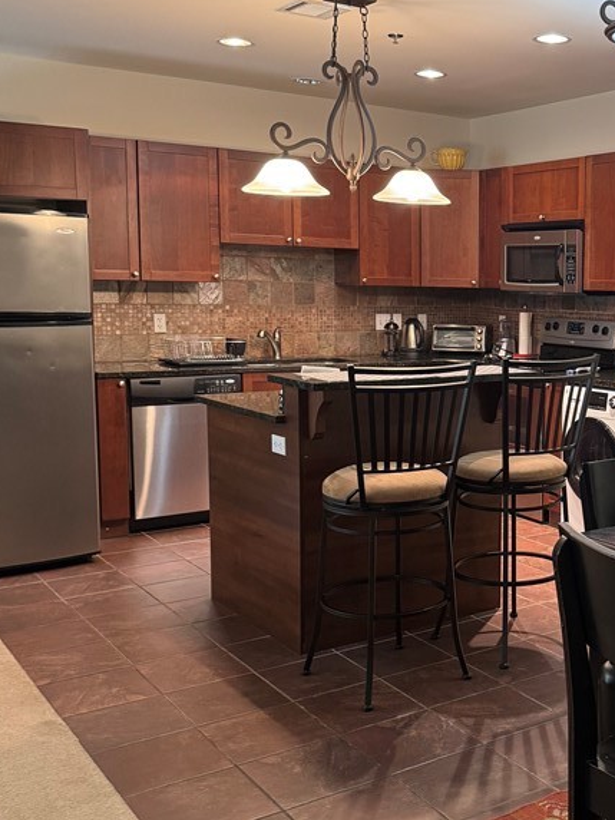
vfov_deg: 43.9
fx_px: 1019
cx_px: 540
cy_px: 409
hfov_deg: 32.1
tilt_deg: -7.6
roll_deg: -1.3
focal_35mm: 43
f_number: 1.78
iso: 250
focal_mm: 6.76
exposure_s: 1/60
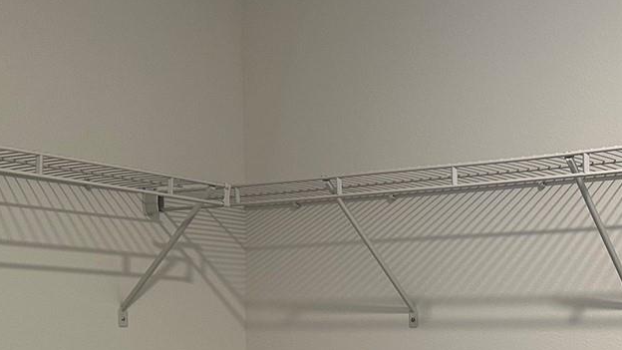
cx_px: 536
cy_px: 387
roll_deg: -0.3
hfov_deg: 30.3
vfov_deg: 17.4
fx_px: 1105
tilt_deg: -1.8
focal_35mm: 67
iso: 200
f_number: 1.78
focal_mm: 6.86
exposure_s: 1/120
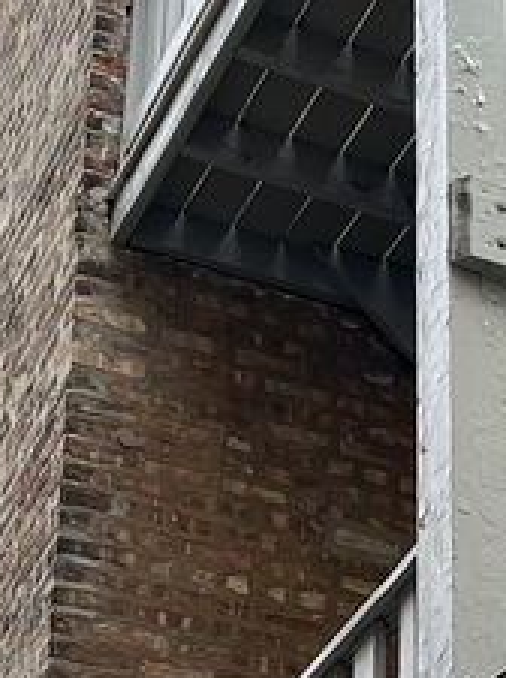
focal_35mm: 125
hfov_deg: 11.5
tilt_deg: +30.2
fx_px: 2443
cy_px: 603
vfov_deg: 15.6
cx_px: 642
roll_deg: +2.9
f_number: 1.5
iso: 50
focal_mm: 5.7
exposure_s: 1/206
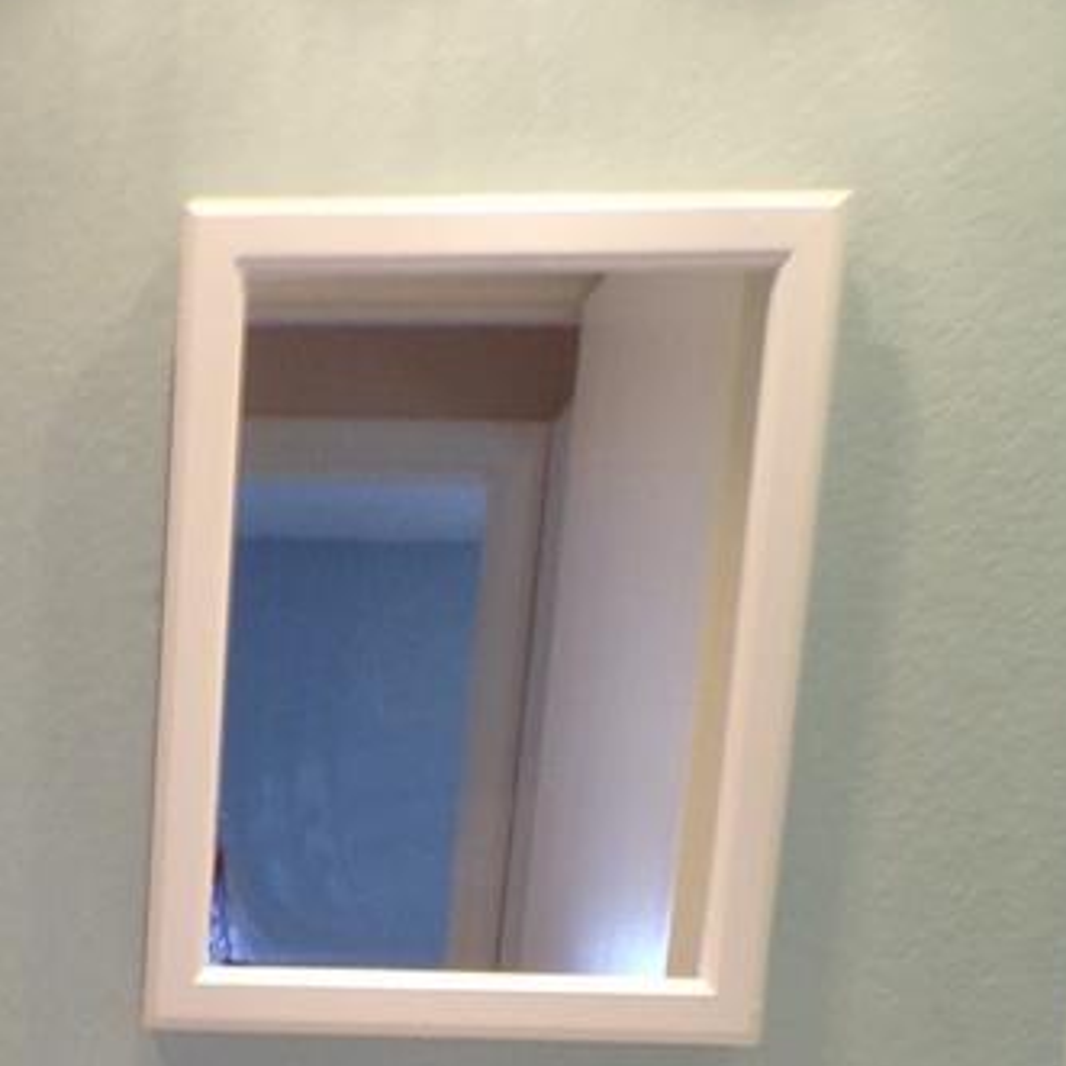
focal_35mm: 77
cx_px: -177
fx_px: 2683
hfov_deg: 21.1
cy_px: 1581
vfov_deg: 19.6
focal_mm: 4.3
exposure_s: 1/34
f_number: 3
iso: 157
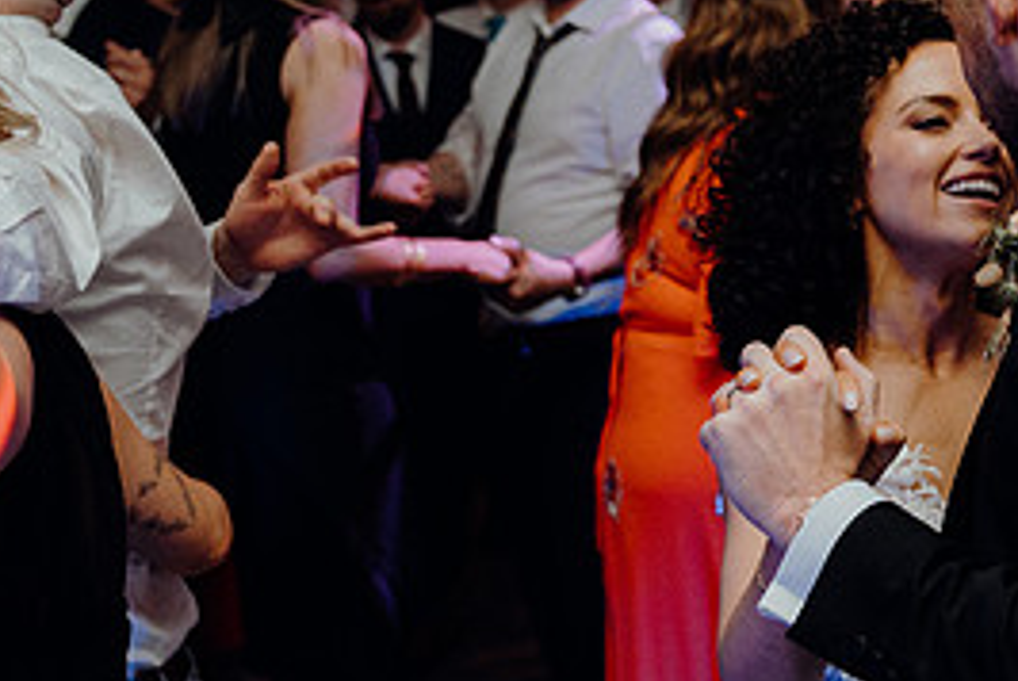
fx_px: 2095
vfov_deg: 18.5
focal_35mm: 74
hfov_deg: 25.5
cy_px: 327
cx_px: 1098
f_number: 3.5
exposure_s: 1/160
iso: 2500
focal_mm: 34
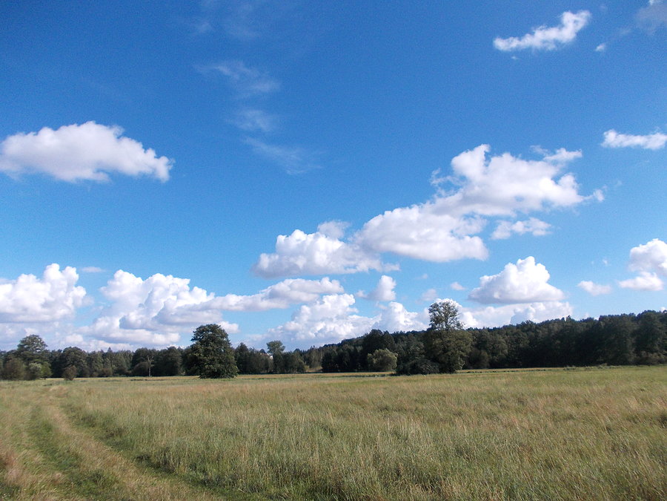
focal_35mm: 28
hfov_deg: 63.4
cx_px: 334
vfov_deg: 49.7
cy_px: 250
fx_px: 540
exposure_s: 1/500
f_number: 5.4
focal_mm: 4
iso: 80
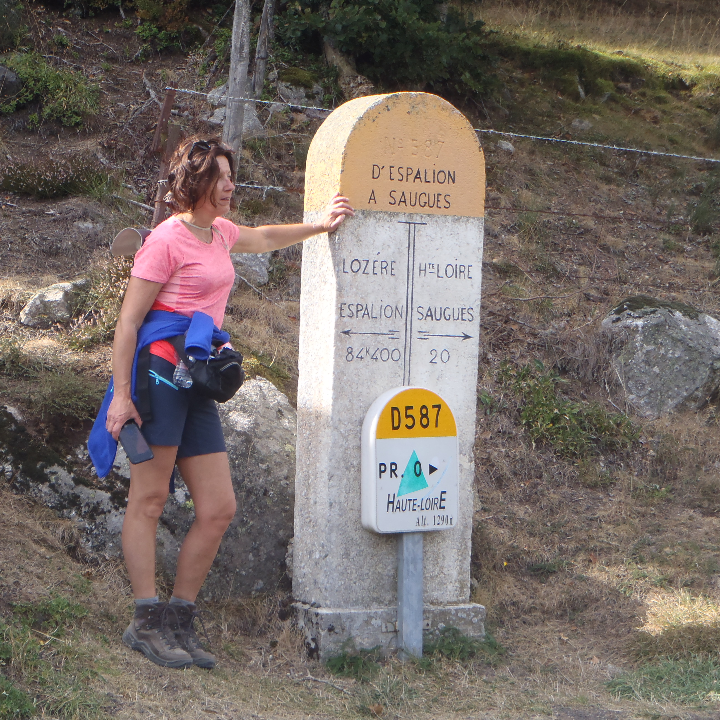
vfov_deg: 19.9
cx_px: 342
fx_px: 2047
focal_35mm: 87
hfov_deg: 19.9
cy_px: 359
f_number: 4
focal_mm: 13.18
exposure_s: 1/160
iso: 80
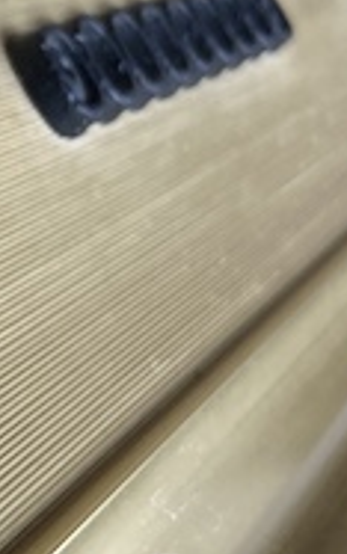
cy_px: 270
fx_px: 1920
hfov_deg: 9.9
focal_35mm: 127
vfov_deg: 16.4
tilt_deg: -26.6
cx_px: -237
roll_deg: -43.3
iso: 64
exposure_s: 1/120
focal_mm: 3.99
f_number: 1.8
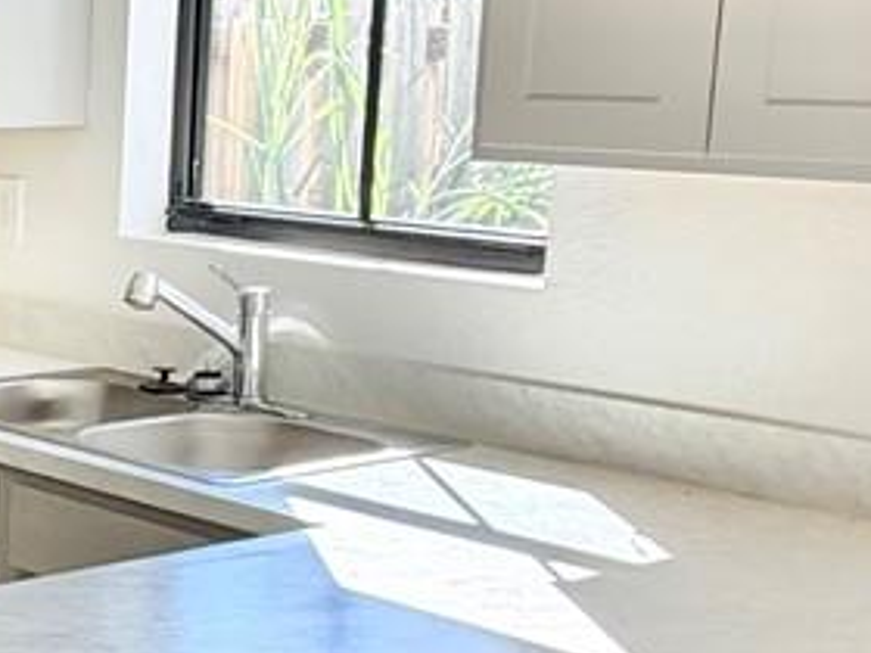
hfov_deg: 21.5
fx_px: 2013
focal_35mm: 80
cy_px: 438
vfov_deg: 18.4
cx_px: -339
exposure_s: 1/121
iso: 80
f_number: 2.2
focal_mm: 2.22
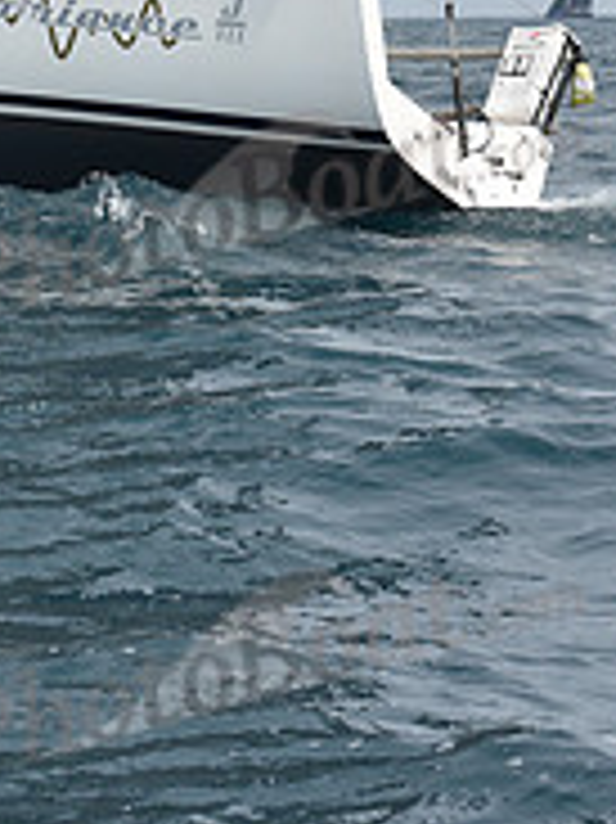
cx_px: -279
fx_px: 5060
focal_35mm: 213
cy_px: 34
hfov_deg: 6.9
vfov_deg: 9.2
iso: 250
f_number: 10
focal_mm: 70
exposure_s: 1/800
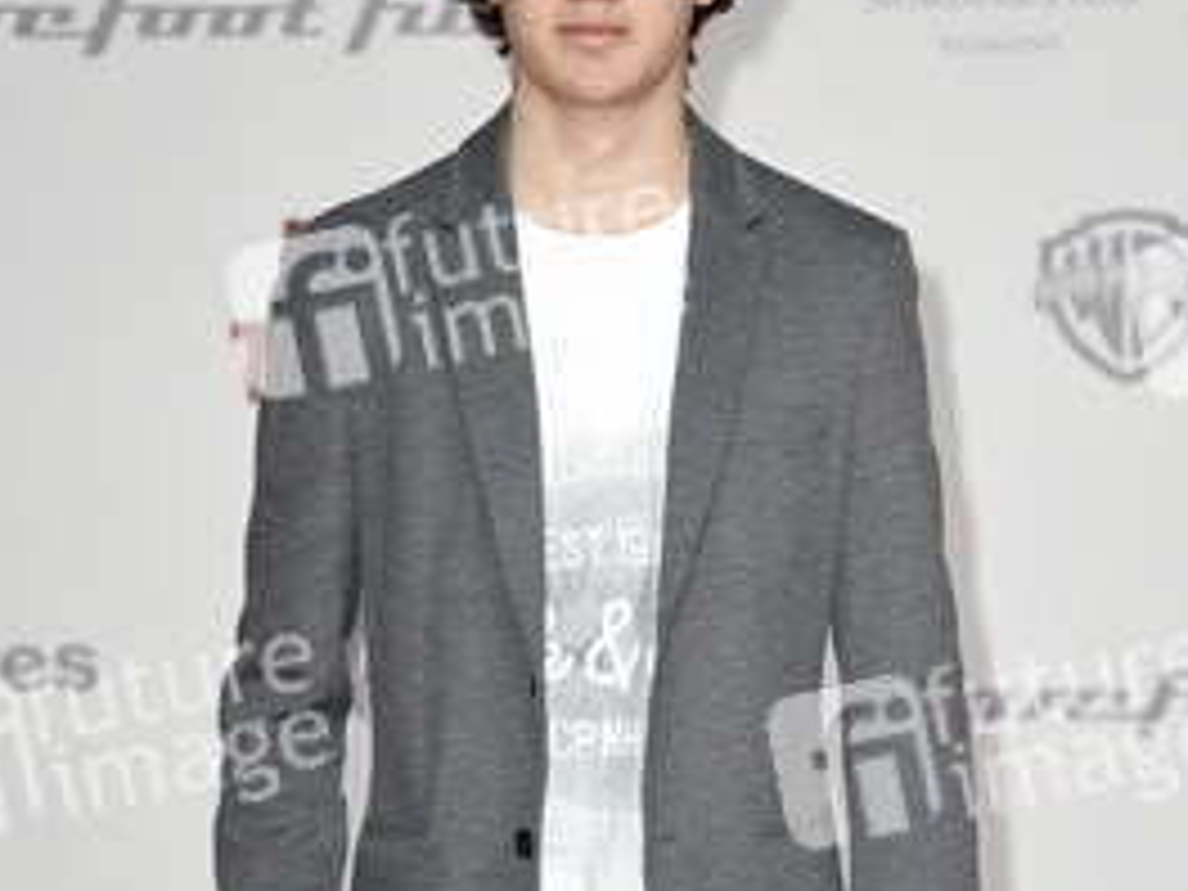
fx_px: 6246
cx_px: 592
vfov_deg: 8.2
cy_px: 518
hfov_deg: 10.9
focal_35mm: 182
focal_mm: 125
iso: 400
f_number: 5.6
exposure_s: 1/250
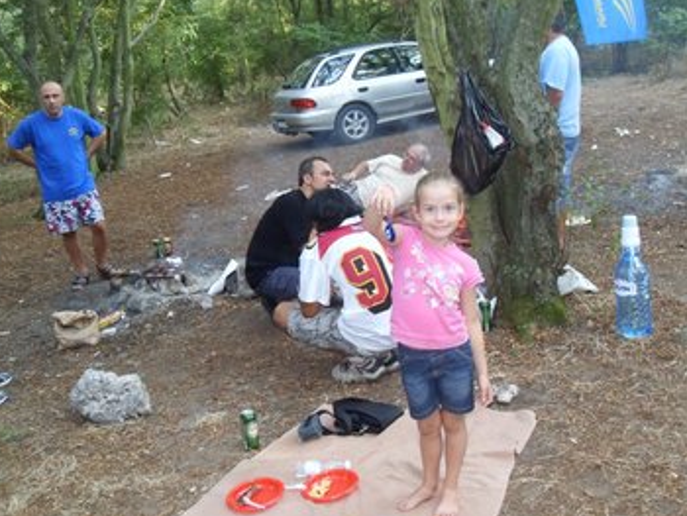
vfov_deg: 36.0
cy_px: 275
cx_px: 361
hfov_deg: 46.8
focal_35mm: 40
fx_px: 794
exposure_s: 1/45
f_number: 2.8
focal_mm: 6.3
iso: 160
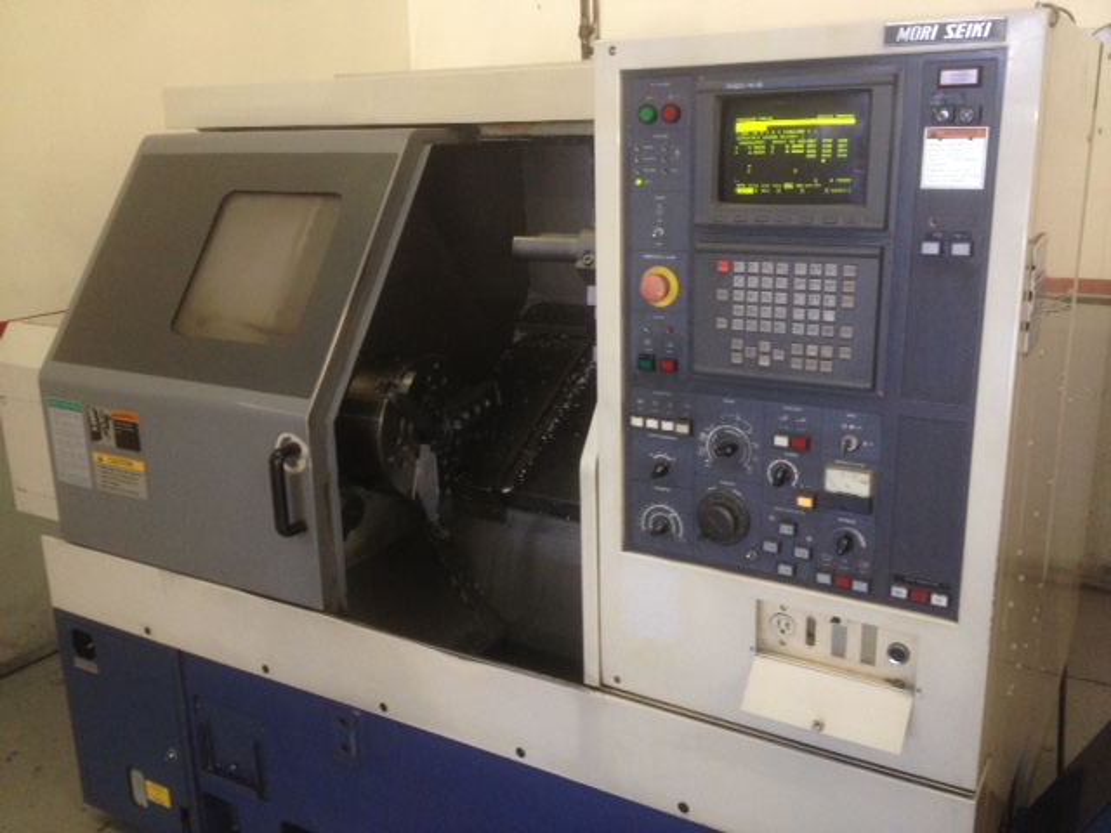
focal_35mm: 35
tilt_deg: -20.0
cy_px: 416
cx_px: 556
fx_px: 1123
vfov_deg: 40.7
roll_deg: +1.1
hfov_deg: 52.6
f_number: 2.4
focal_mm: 4.28
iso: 125
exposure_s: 1/20
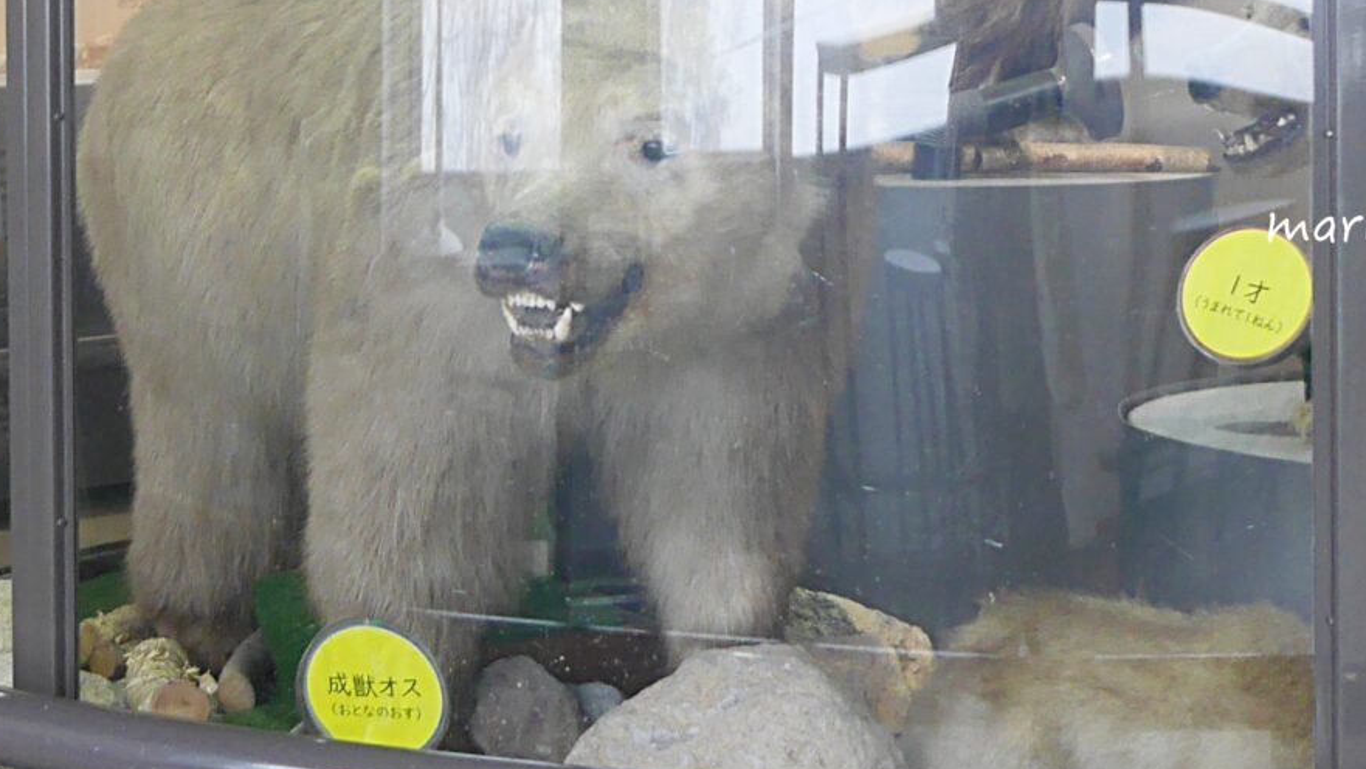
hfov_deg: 22.1
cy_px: -5
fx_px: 3442
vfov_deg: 12.6
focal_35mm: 95
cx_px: 251
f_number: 2.8
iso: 640
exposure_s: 1/60
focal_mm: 15
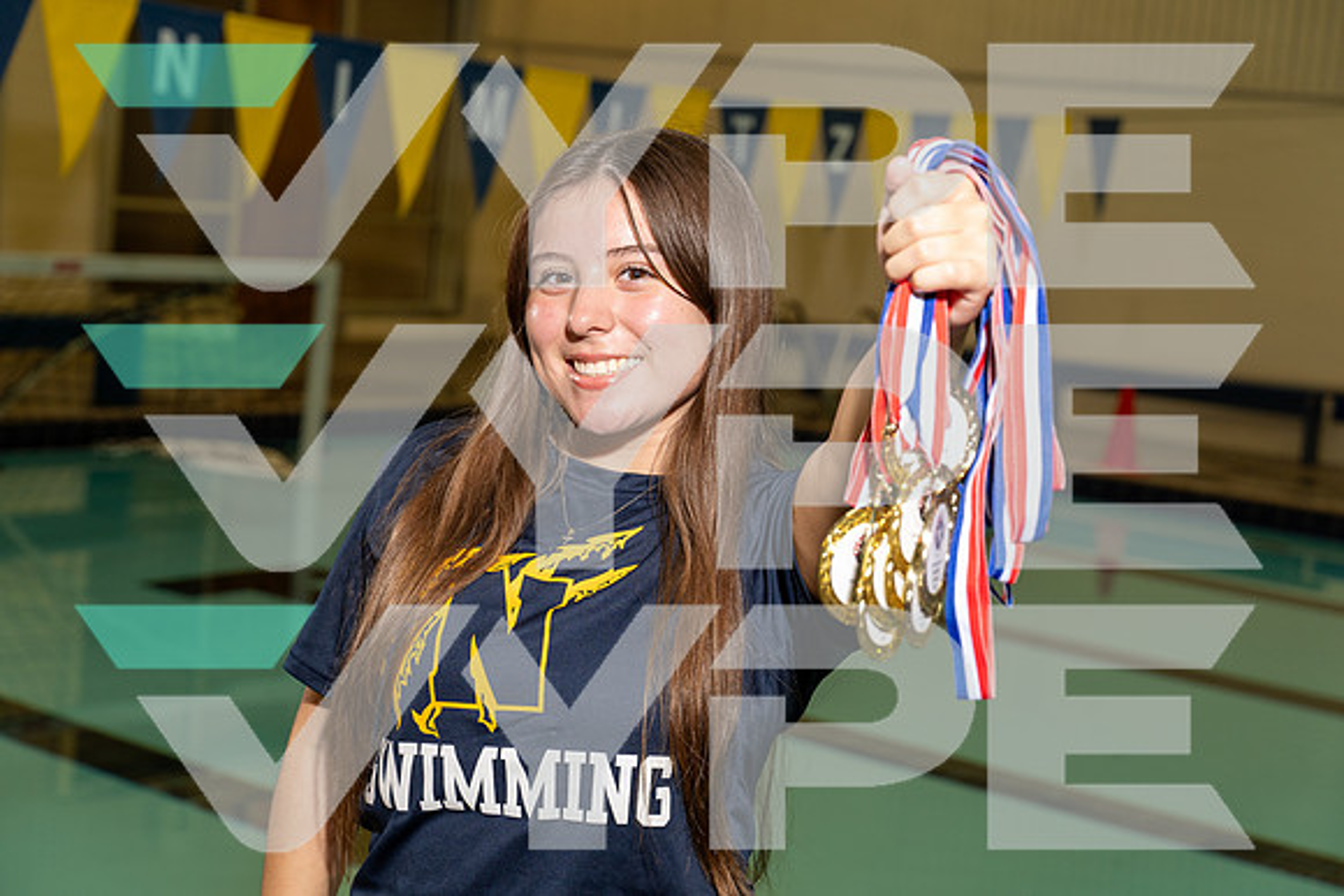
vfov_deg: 19.5
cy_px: 448
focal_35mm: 70
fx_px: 2614
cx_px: 672
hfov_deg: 28.8
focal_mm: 70
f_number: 5.6
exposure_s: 1/250
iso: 800
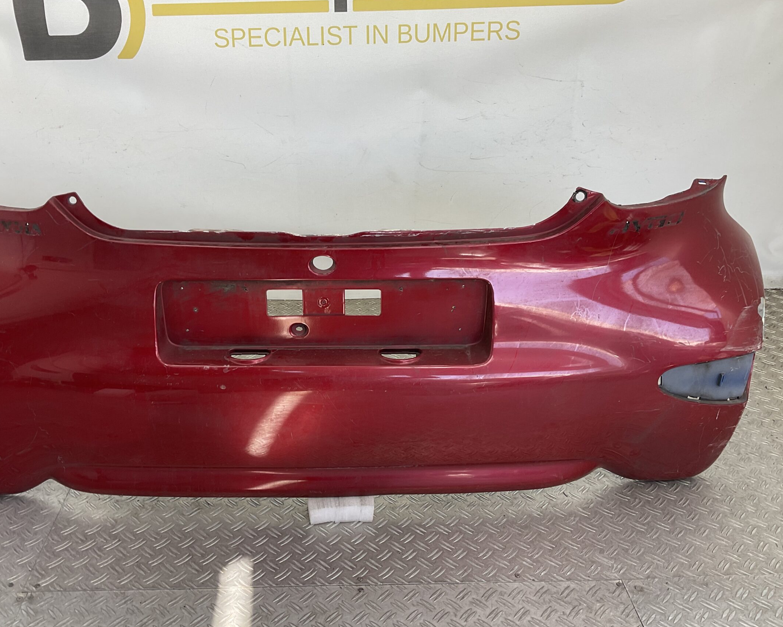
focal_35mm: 34
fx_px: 788
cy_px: 343
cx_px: 338
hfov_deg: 52.7
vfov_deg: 43.3
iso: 16
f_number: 1.8
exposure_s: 1/100
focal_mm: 3
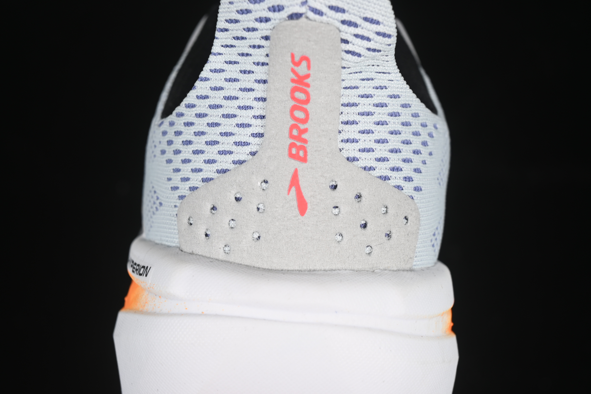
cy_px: 197
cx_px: 296
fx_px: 1231
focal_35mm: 75
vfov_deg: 18.2
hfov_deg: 27.0
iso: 160
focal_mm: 50
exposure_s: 1/60
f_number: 7.1
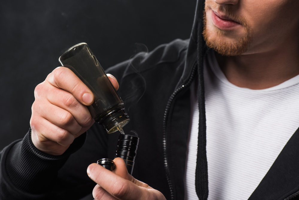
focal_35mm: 105
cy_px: 100
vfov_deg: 13.1
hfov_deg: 19.4
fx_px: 872
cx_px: 150
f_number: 10
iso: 100
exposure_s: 1/160
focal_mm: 105
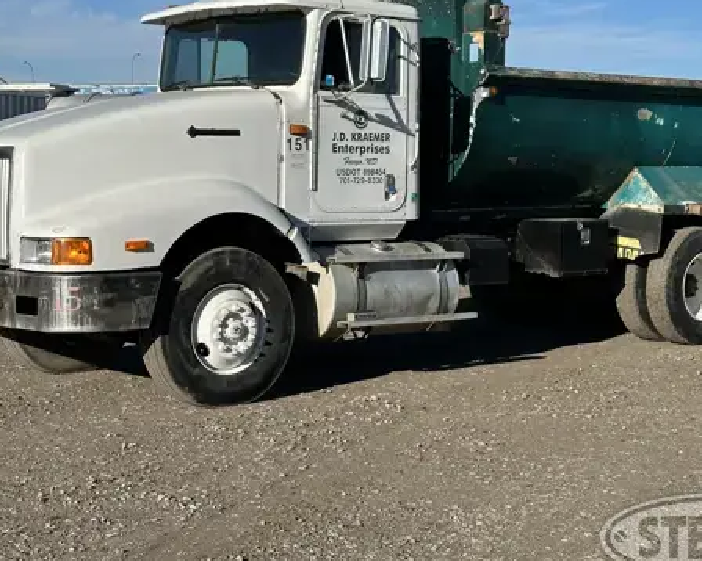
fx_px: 1391
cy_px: 224
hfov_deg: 28.3
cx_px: 376
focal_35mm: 67
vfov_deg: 22.8
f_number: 1.78
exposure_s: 1/6211
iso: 64
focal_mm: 6.86
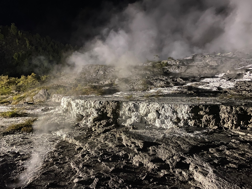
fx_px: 189
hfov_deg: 67.3
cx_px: 126
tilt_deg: -2.2
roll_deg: +0.6
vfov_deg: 53.1
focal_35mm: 26
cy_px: 94
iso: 500
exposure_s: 1/12
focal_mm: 4.25
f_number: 1.8
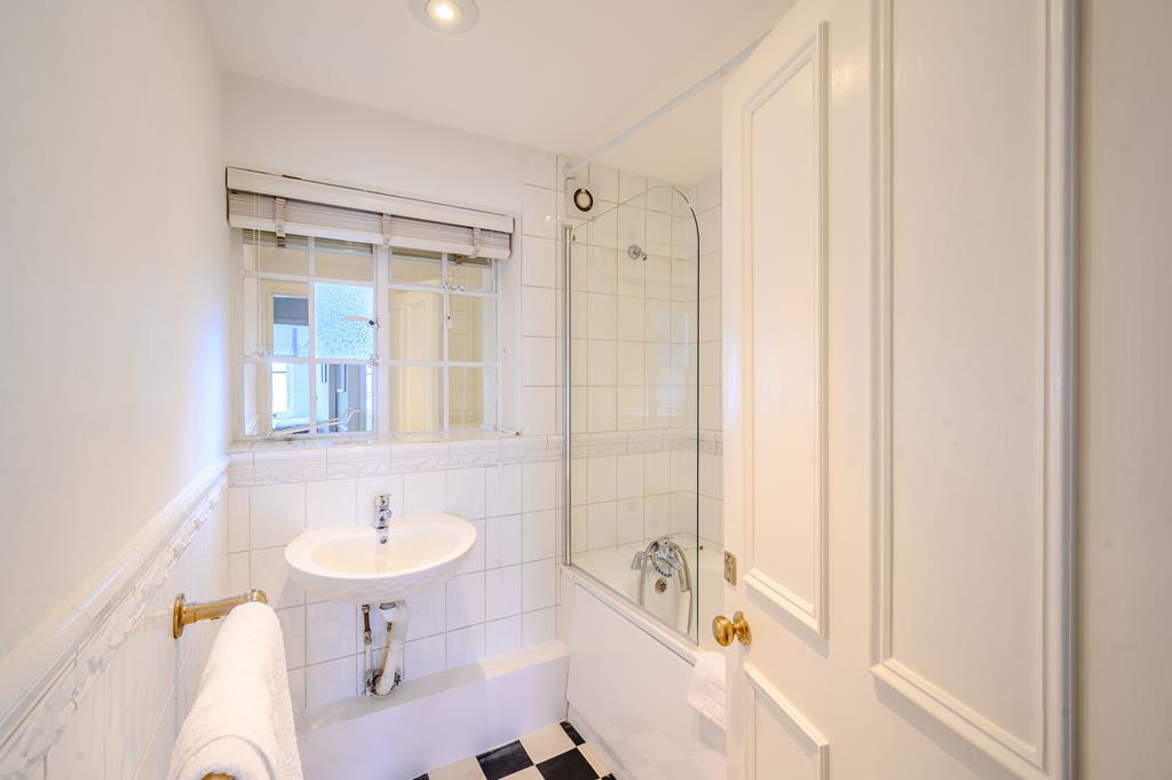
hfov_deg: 98.6
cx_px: 586
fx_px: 504
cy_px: 390
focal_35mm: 16
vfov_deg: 75.4
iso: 100
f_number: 9
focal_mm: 15.5
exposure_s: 1/5
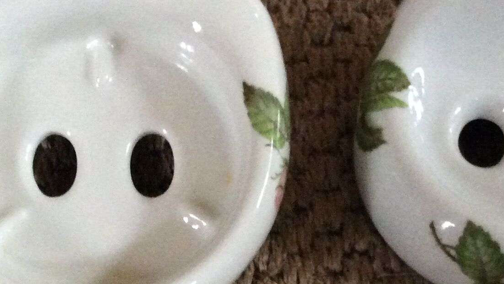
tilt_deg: -57.4
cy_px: 252
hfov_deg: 25.9
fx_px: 1096
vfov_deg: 14.6
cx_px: 293
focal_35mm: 82
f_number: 2.4
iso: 320
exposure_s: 1/25
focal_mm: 3.3
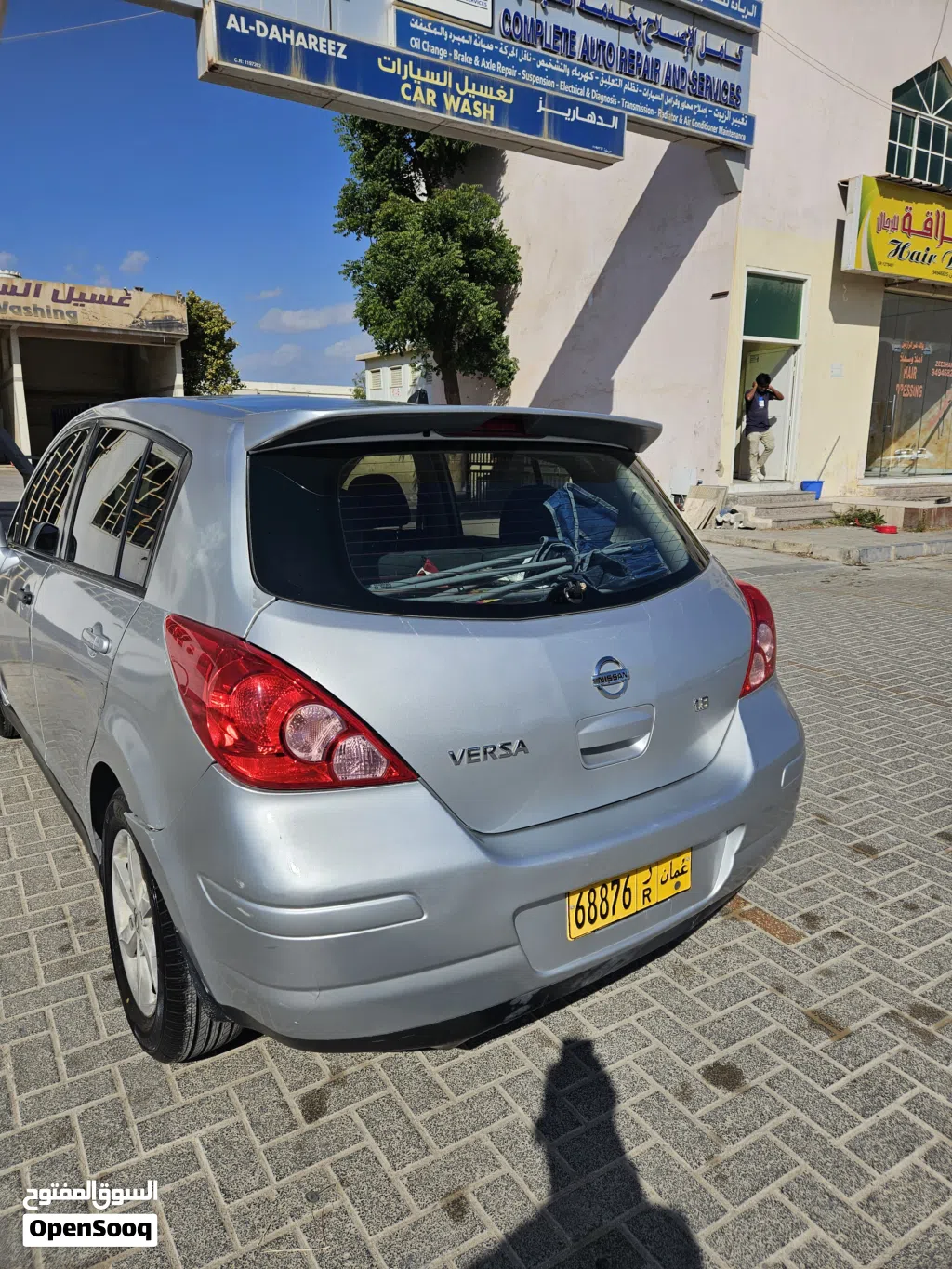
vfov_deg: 73.9
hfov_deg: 58.9
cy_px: 634
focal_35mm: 23
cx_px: 476
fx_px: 843
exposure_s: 1/3737
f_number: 1.8
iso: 25
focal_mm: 5.4
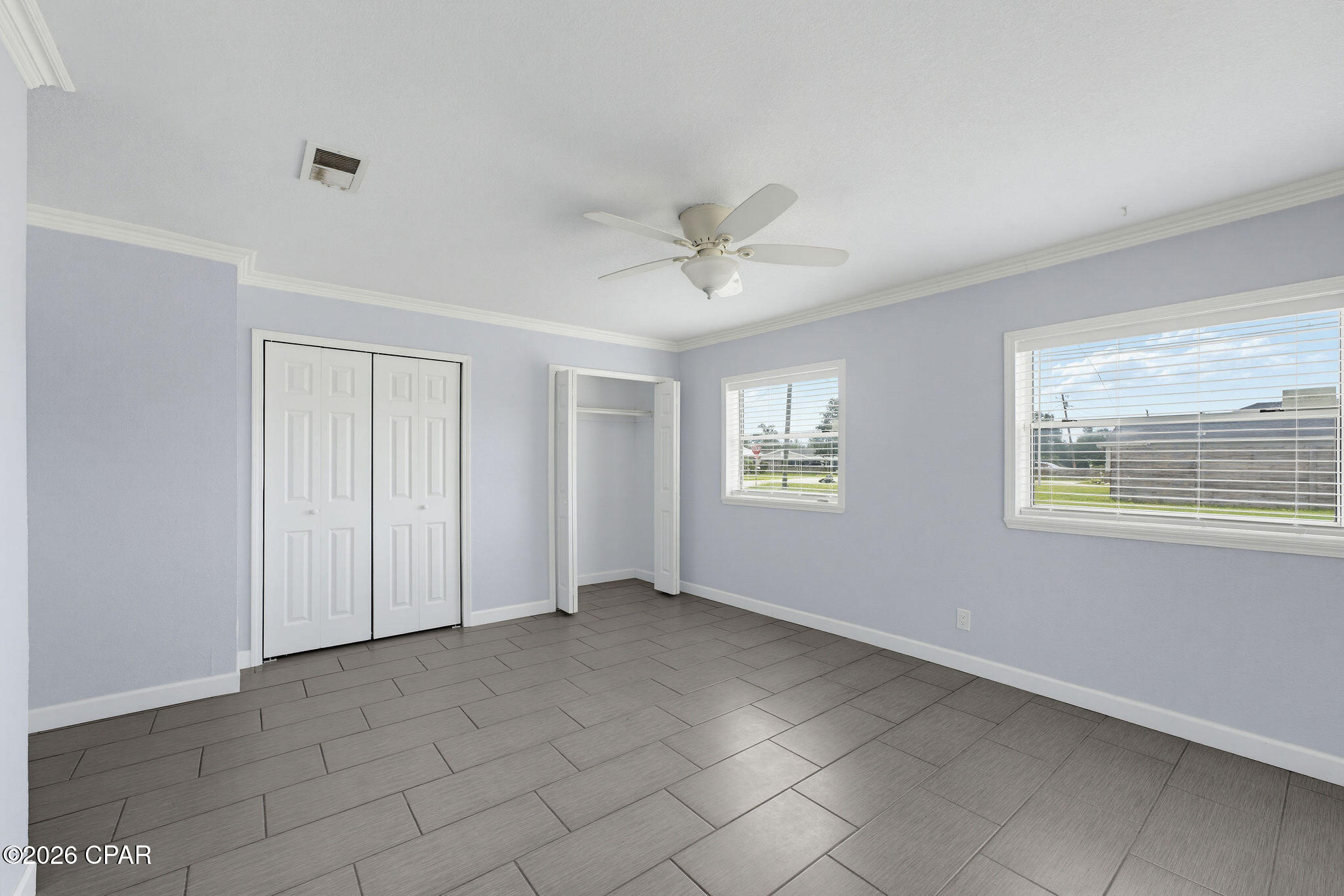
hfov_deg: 104.3
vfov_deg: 81.2
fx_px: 523
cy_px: 448
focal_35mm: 14
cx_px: 672
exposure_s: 1.3
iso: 200
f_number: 8
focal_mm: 14
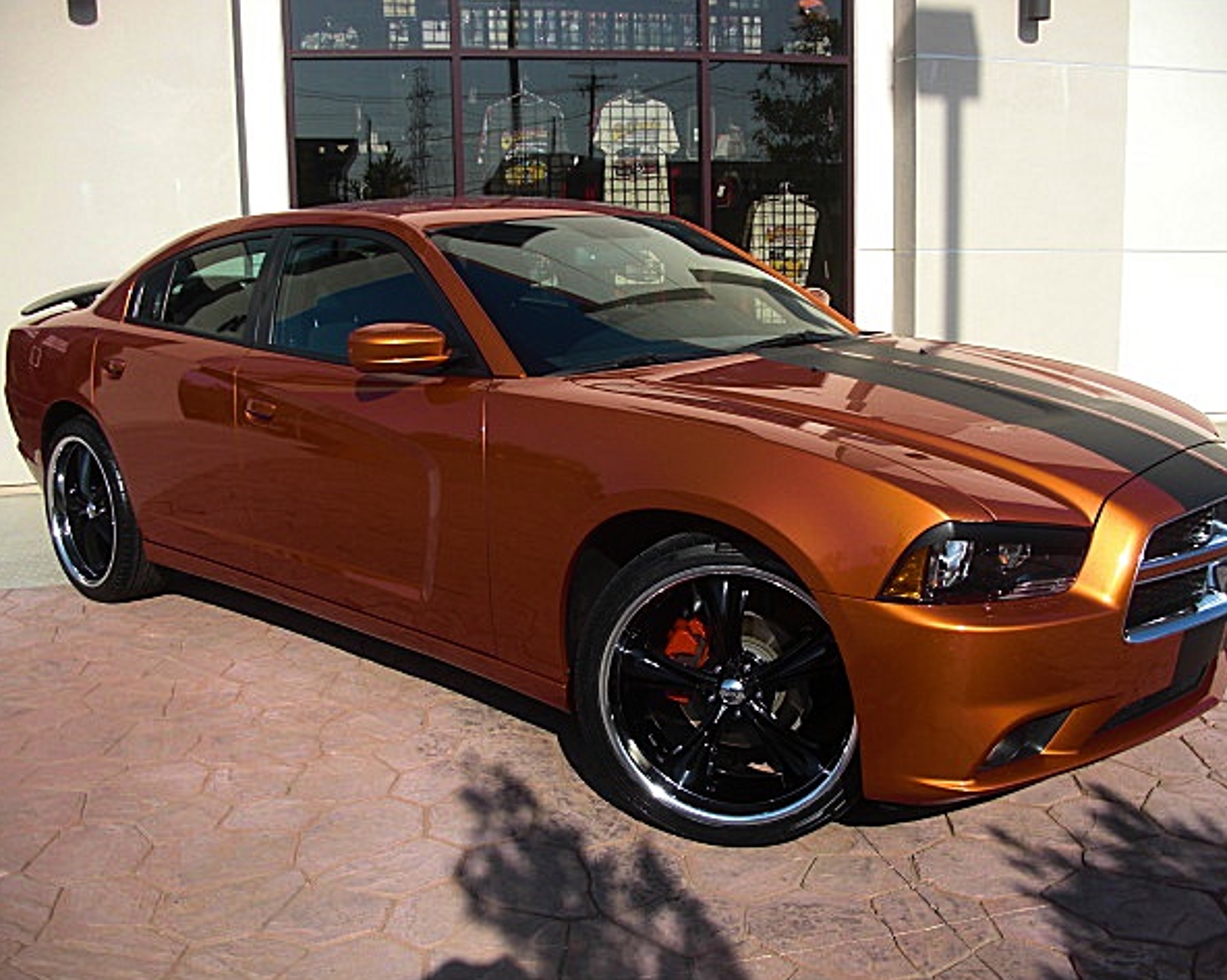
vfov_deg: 39.1
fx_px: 1379
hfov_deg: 47.9
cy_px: 493
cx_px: 651
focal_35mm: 38
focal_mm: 6.3
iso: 50
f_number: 2.8
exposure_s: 1/800
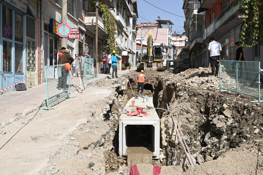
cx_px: 132
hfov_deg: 50.7
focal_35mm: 38
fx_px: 277
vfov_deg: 35.0
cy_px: 88
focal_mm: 38
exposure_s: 1/200
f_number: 22
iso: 640
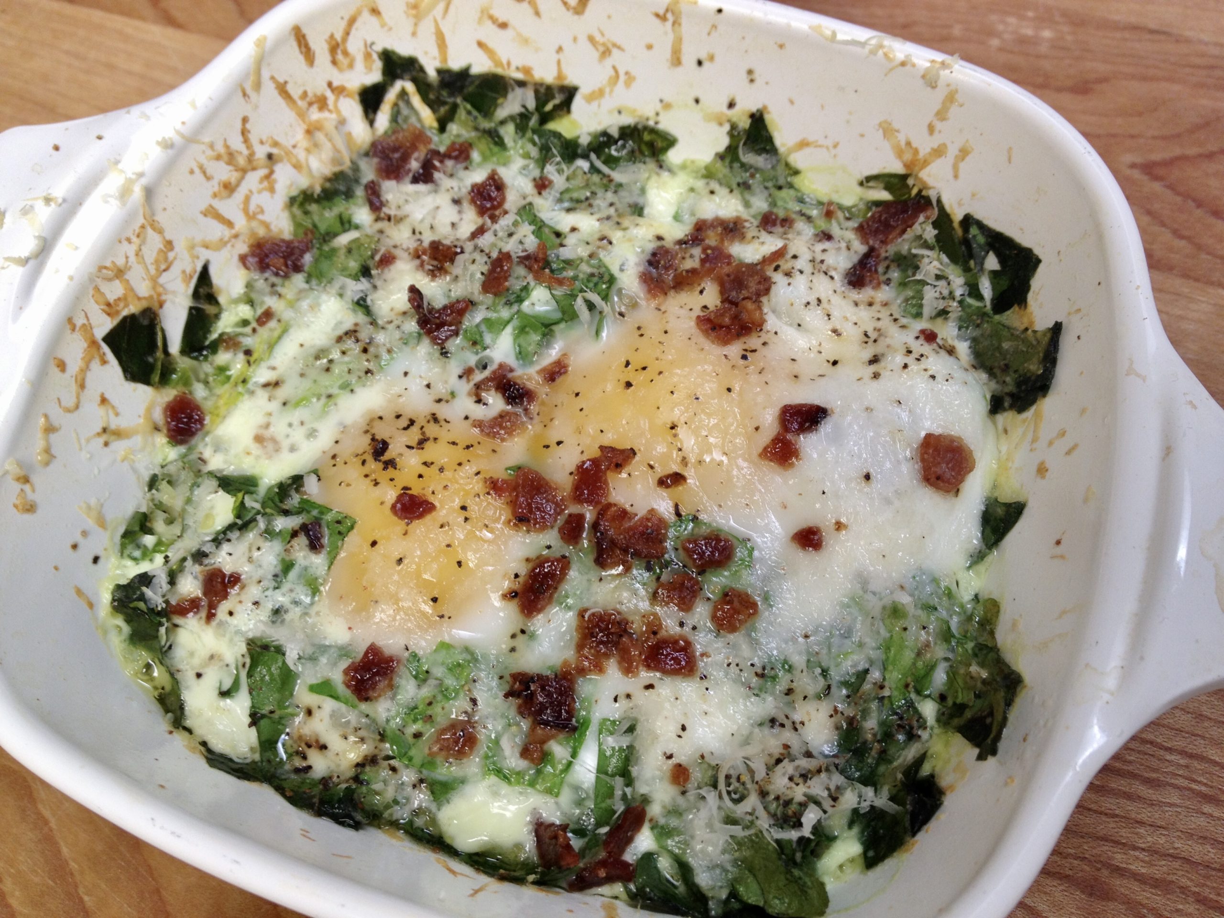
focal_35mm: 35
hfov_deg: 52.6
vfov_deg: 40.7
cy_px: 459
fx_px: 1238
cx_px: 612
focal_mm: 4.28
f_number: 2.4
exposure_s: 1/40
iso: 64
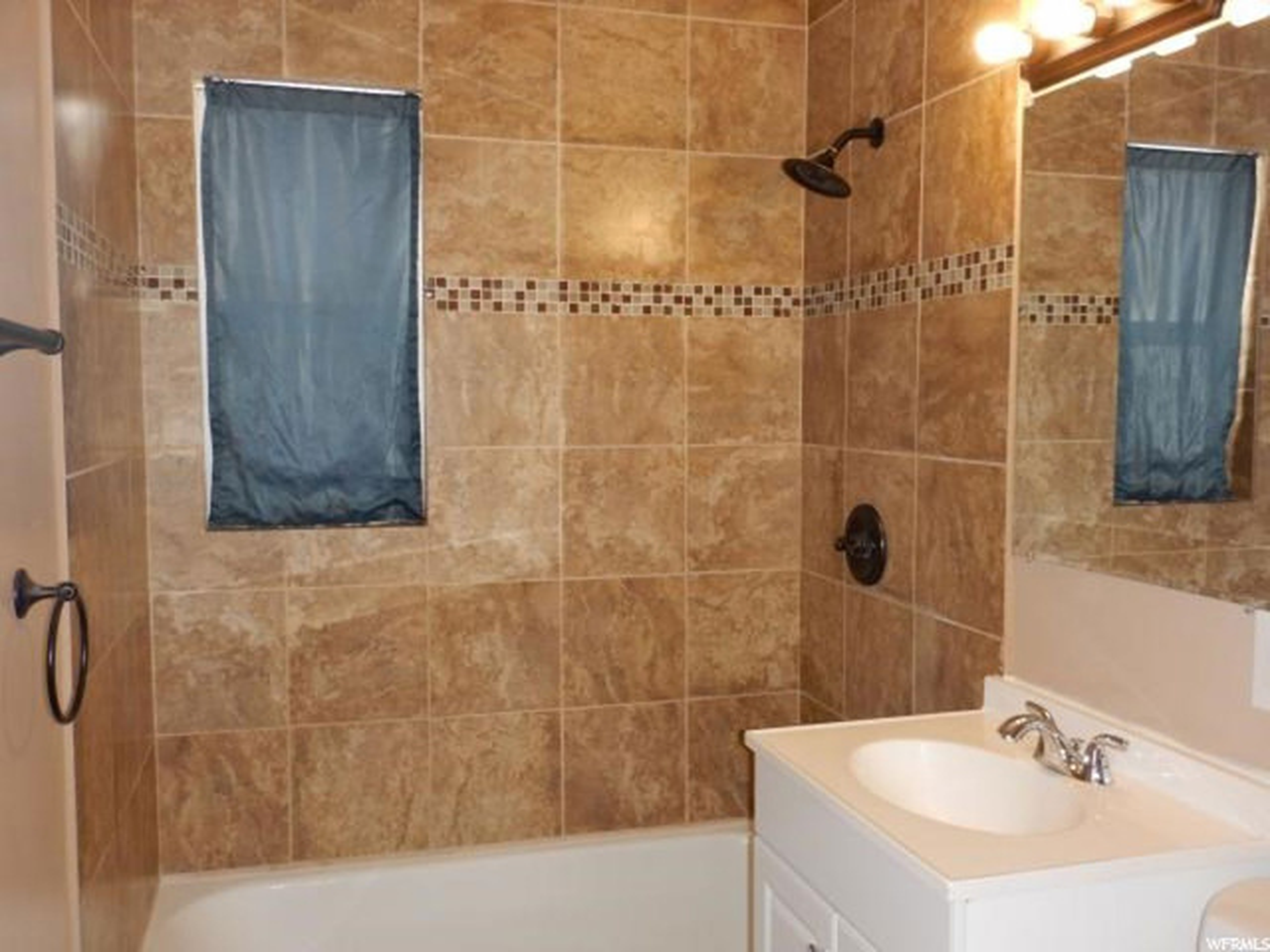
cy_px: 476
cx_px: 635
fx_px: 1137
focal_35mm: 31
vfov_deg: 45.4
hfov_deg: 58.4
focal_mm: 5.6
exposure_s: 1/30
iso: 200
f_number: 4.2
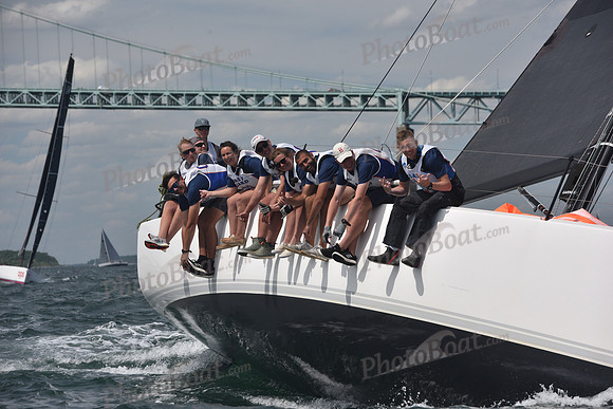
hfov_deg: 12.1
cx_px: 306
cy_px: 204
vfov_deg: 8.1
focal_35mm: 170
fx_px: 2895
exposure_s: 1/800
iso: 320
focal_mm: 170
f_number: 9
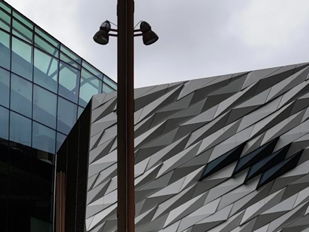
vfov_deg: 9.8
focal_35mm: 151
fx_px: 1348
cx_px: 15
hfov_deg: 12.9
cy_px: 220
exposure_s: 1/2994
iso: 50
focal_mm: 5.56
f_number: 1.6
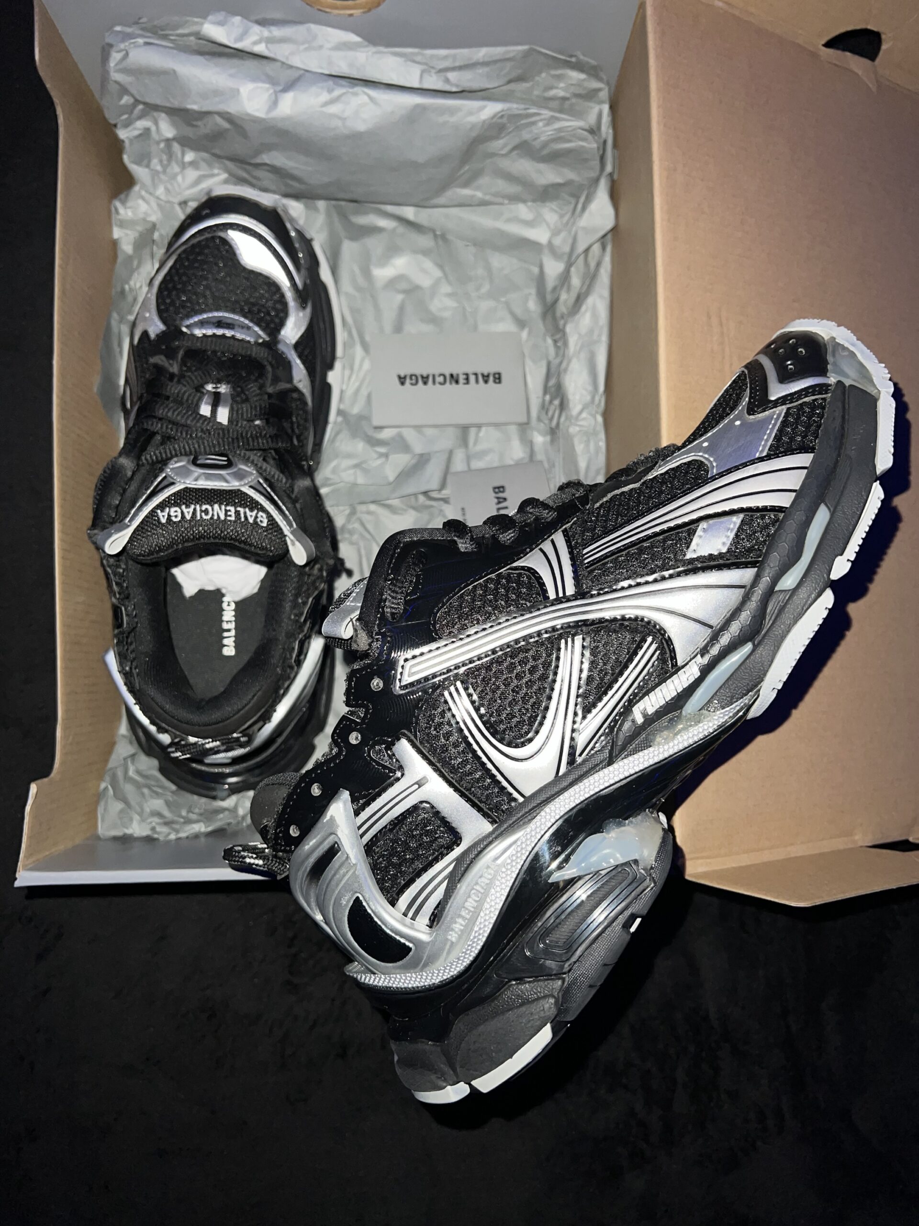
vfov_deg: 67.3
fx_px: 920
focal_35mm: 26
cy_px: 613
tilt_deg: -85.4
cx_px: 460
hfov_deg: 53.1
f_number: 1.5
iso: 50
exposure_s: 1/4
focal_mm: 5.7
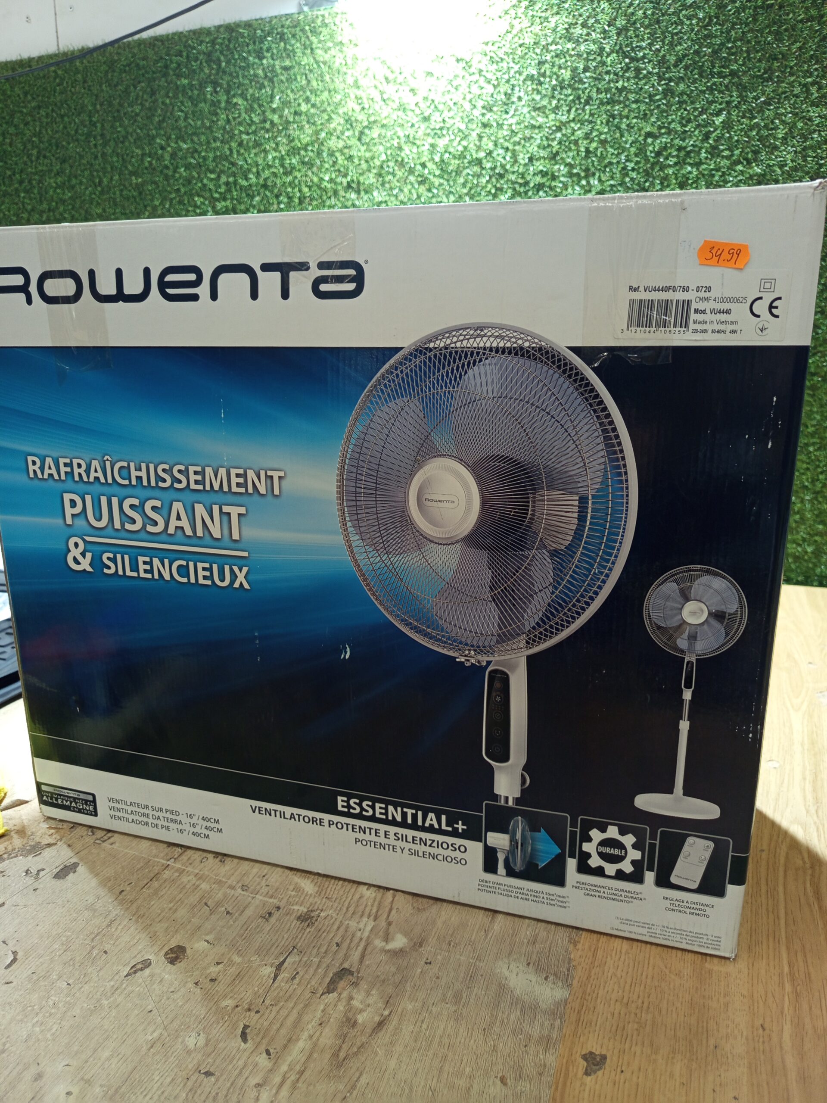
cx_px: 414
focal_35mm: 24
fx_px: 765
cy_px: 552
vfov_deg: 71.6
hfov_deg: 56.8
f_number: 1.7
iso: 434
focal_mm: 5.24
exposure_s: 1/50
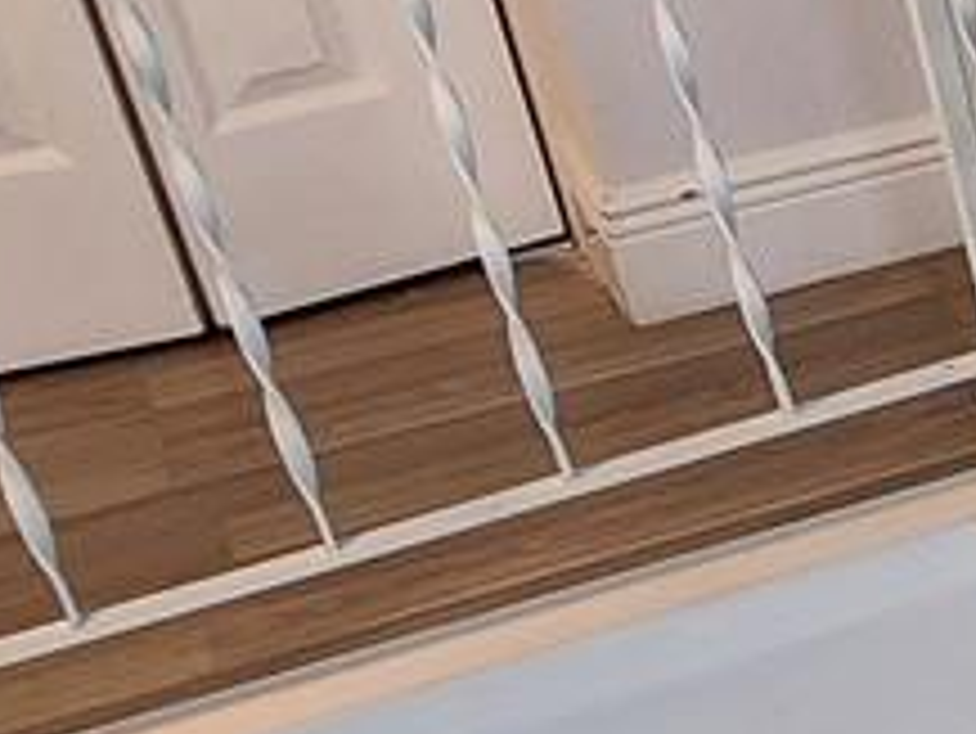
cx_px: 2537
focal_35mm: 96
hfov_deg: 13.2
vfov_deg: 15.4
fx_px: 2708
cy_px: 284
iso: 250
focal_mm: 2.2
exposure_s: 1/60
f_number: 2.2
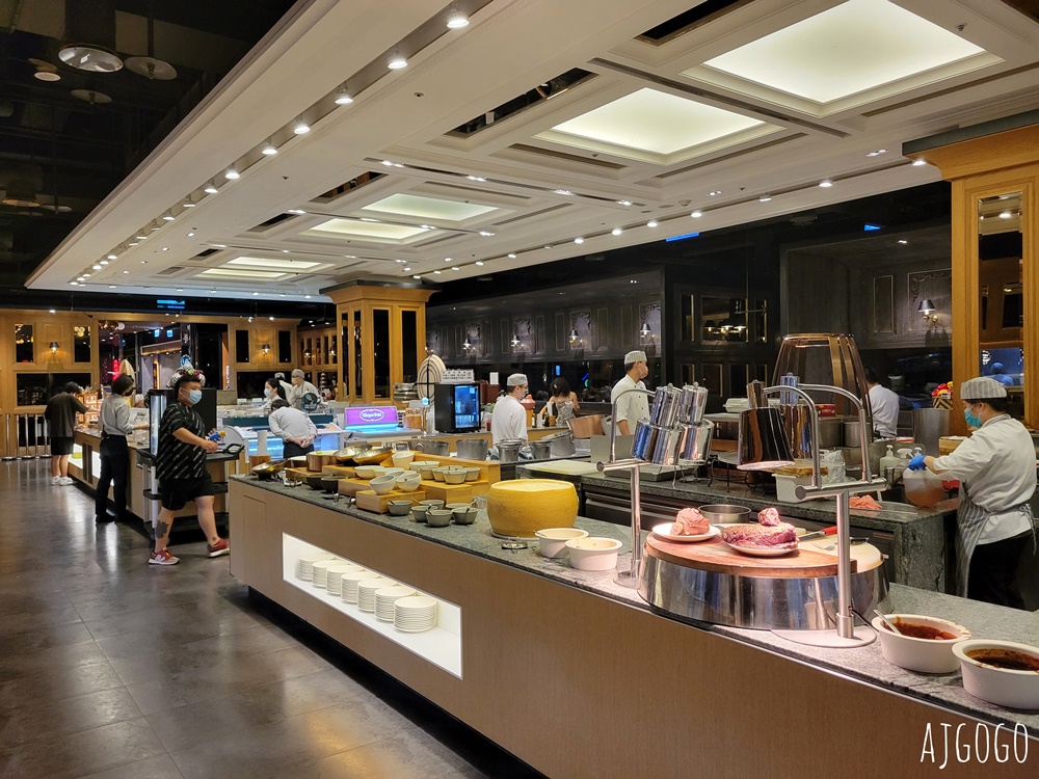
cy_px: 390
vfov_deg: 53.1
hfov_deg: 67.3
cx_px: 520
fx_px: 780
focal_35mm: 26
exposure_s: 1/120
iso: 320
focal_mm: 5.4
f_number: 1.8
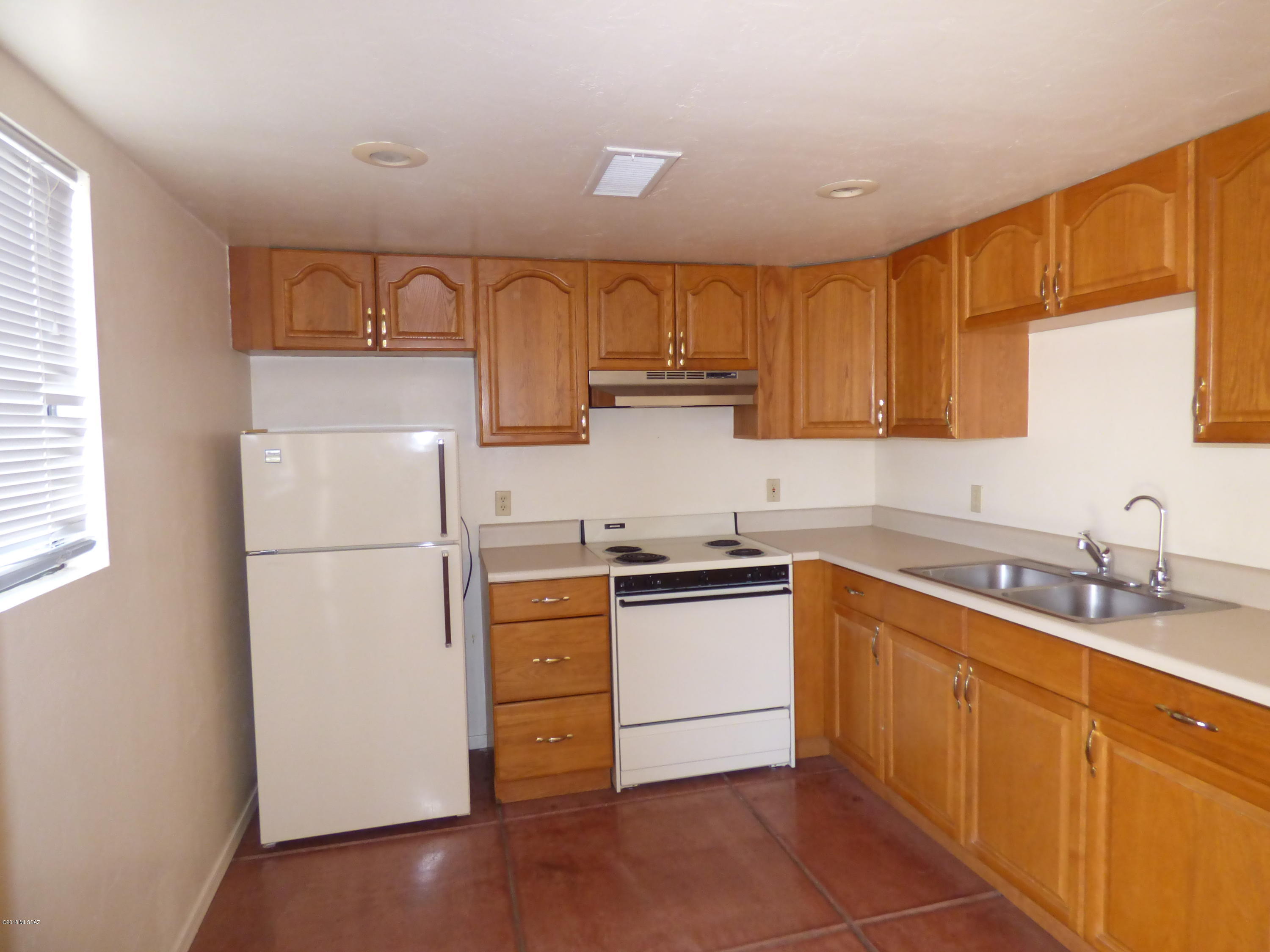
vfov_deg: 66.0
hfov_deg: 81.7
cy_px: 476
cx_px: 635
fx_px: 734
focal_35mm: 20
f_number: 2.8
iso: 400
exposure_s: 1/60
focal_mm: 3.58
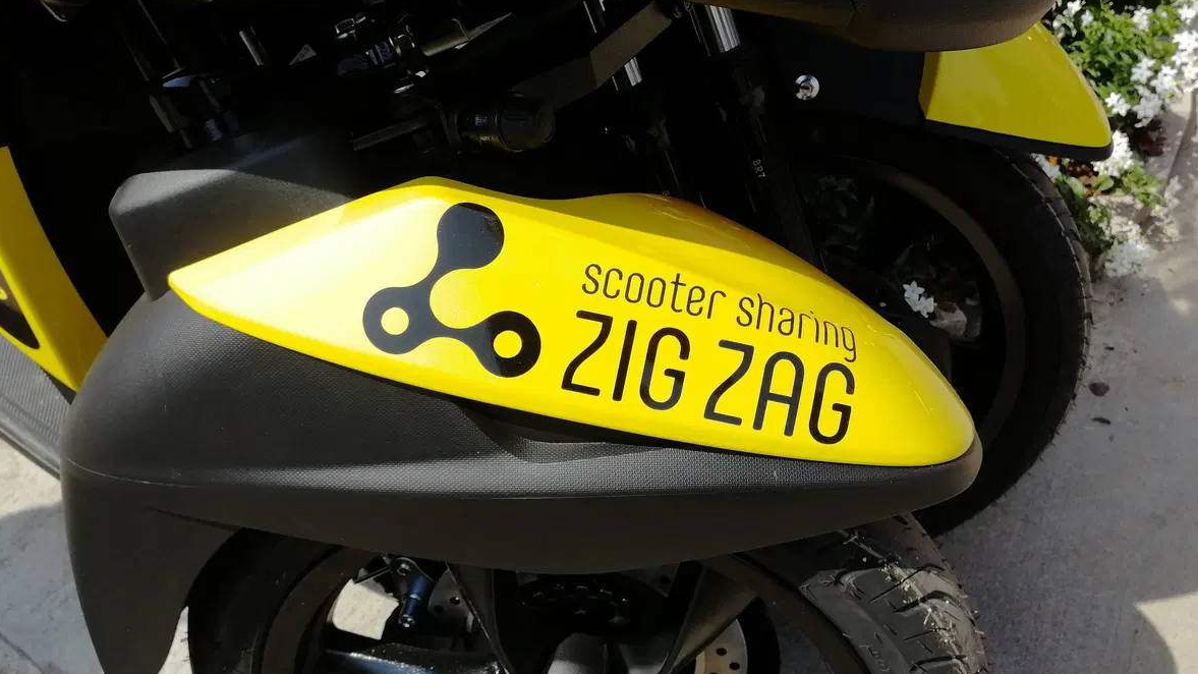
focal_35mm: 30
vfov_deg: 38.9
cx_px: 589
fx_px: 953
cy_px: 291
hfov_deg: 64.3
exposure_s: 1/987
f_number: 2.2
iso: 50
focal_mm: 3.95
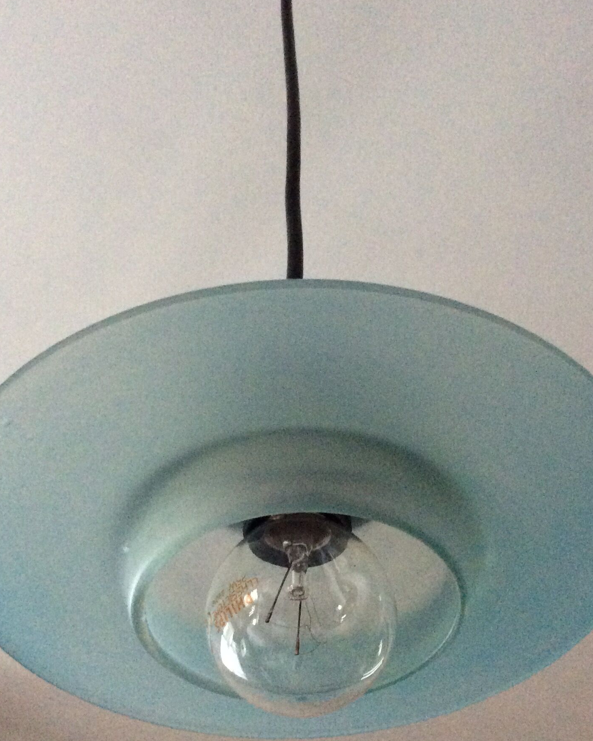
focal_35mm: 46
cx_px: 309
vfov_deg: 40.3
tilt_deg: +45.2
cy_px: 419
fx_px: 1009
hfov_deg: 32.7
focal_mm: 3.3
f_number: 2.4
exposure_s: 1/17
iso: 320
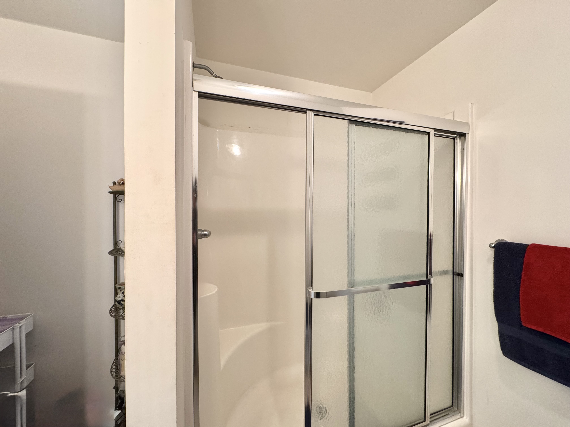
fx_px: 231
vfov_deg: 85.7
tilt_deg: -1.4
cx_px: 285
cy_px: 214
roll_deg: -0.3
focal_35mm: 14
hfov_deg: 102.1
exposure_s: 1/60
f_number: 2.2
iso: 250
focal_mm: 2.22
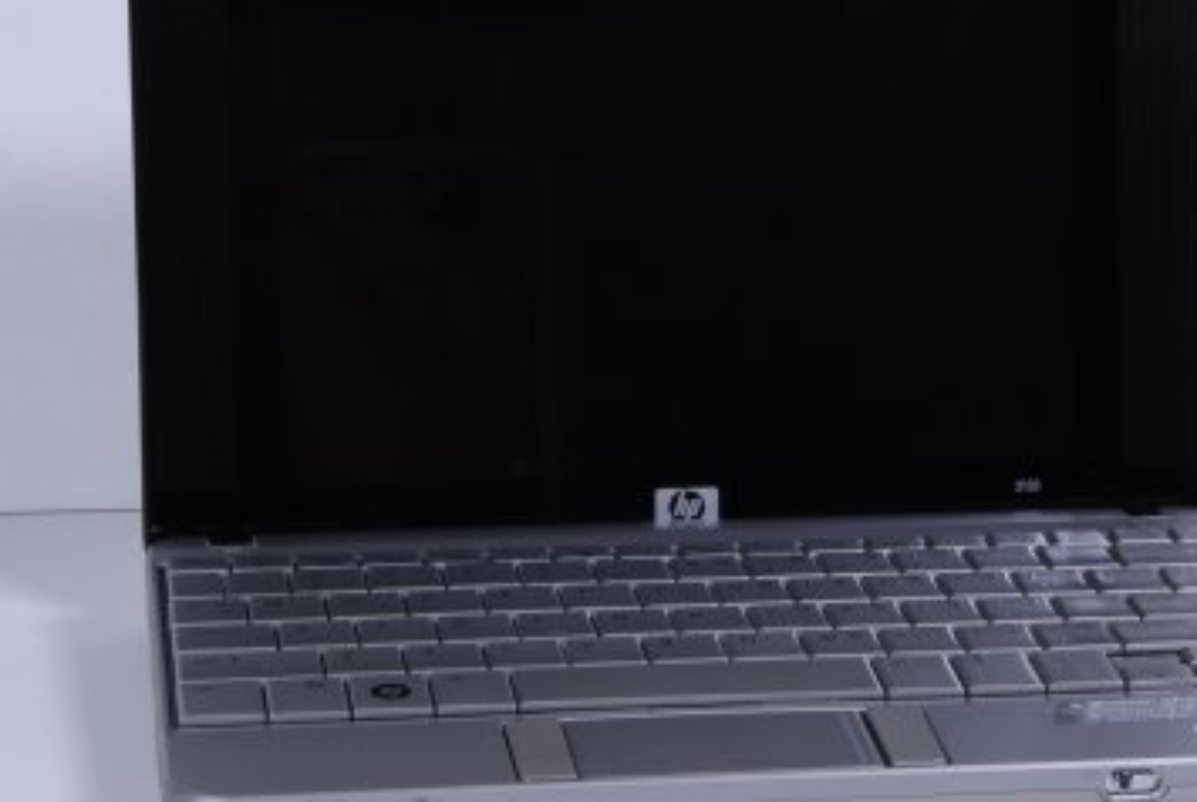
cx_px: 725
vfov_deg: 10.5
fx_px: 4363
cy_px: 372
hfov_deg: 15.6
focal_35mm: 131
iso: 100
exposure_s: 1/80
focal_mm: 62
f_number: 22
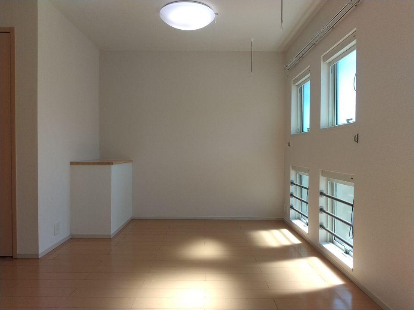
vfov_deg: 51.4
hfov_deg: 65.3
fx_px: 323
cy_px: 155
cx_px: 207
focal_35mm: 27
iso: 100
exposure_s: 1/295
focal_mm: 3.61
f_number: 1.8
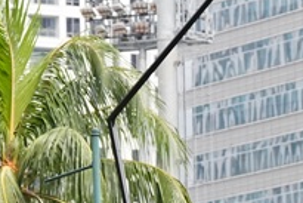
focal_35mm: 462
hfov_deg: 4.4
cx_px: 659
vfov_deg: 3.0
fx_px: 3891
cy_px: 366
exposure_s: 1/6400
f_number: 4
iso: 2000
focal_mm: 79
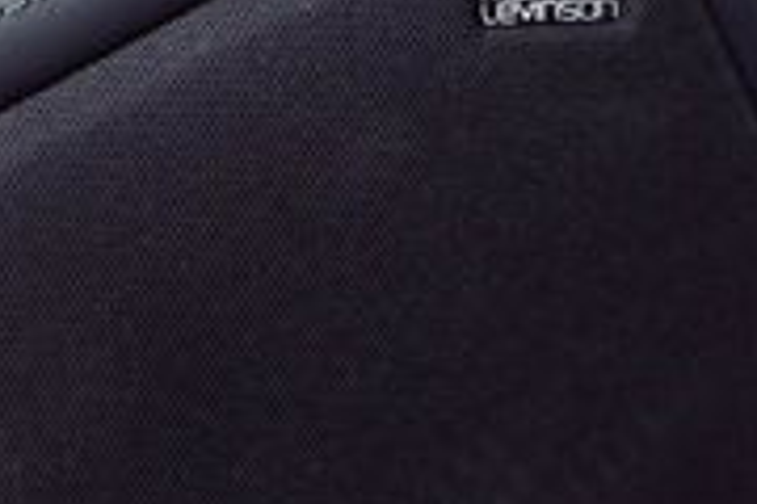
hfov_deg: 12.8
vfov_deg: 8.6
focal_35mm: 160
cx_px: 362
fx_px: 3364
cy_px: 313
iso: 800
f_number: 2.8
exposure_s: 1/250
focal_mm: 45
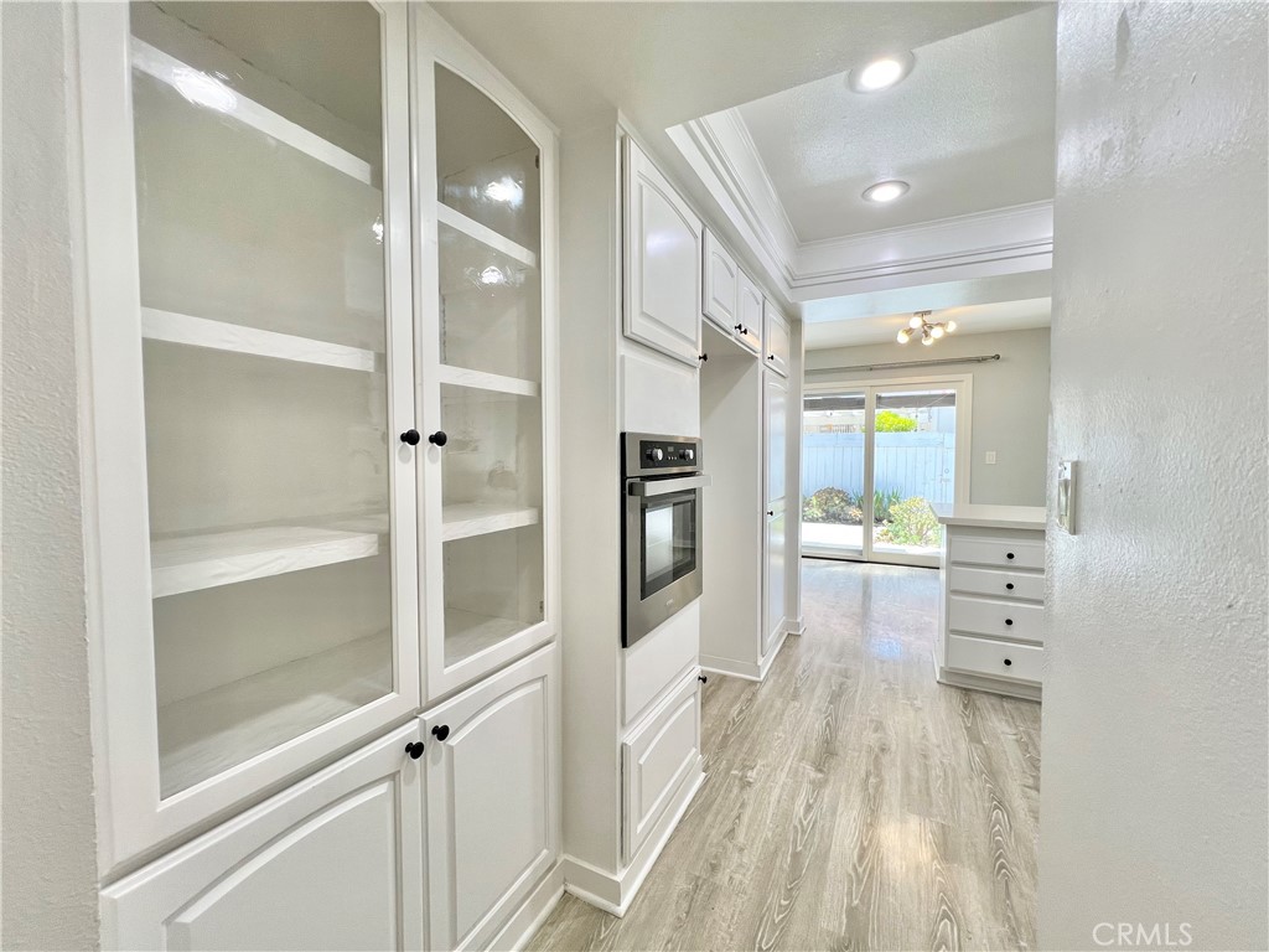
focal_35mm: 13
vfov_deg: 89.9
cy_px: 476
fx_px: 477
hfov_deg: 106.2
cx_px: 634
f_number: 1.8
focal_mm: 1.57
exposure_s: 1/120
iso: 64
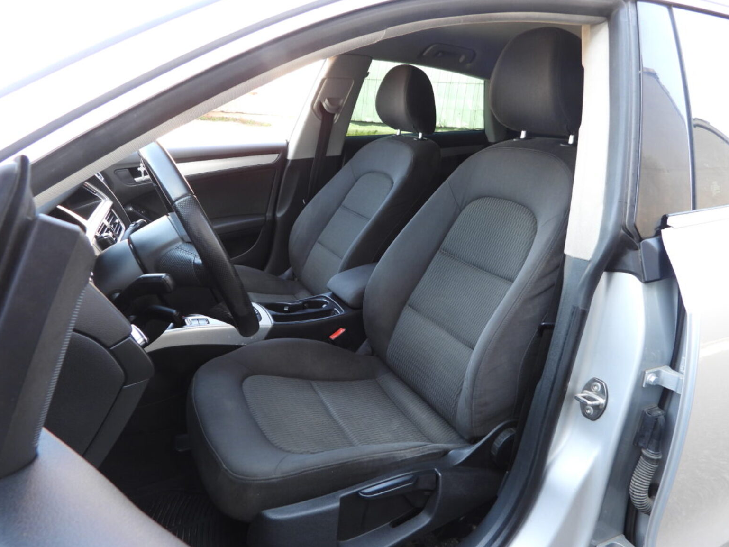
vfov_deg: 54.9
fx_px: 527
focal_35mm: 25
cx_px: 367
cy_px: 280
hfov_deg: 69.4
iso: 100
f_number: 2.8
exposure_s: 1/40
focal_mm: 4.3
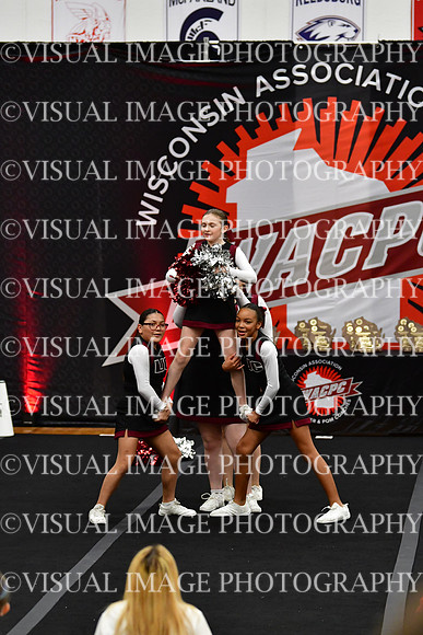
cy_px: 318
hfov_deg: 8.7
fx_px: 2765
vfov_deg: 13.1
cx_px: 212
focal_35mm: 157
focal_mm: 105
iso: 4000
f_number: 2.8
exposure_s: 1/800
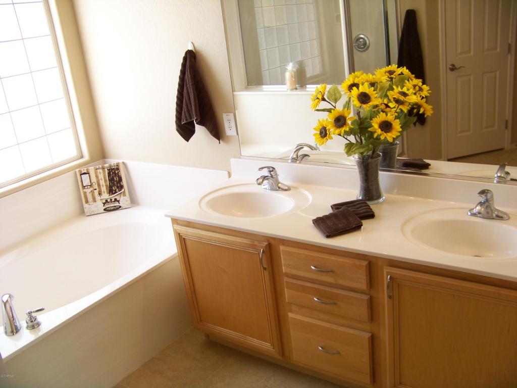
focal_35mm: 36
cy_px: 194
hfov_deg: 51.4
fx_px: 538
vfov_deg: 39.7
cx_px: 258
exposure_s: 1/30
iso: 64
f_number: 2.8
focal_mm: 5.85
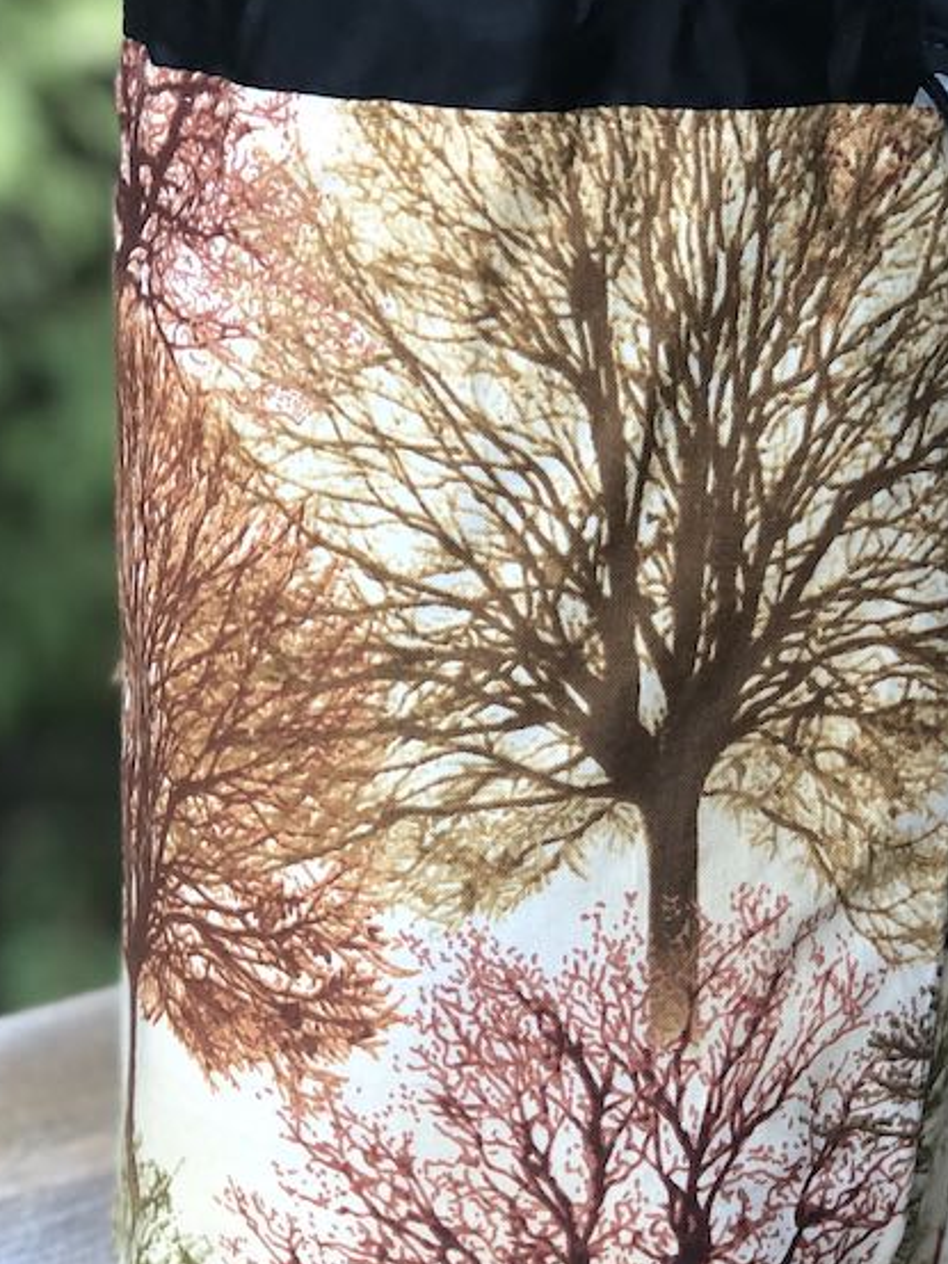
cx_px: 569
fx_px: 3212
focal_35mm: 88
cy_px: 688
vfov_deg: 22.2
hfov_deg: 16.8
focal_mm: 6.6
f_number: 2.8
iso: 25
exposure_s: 1/30
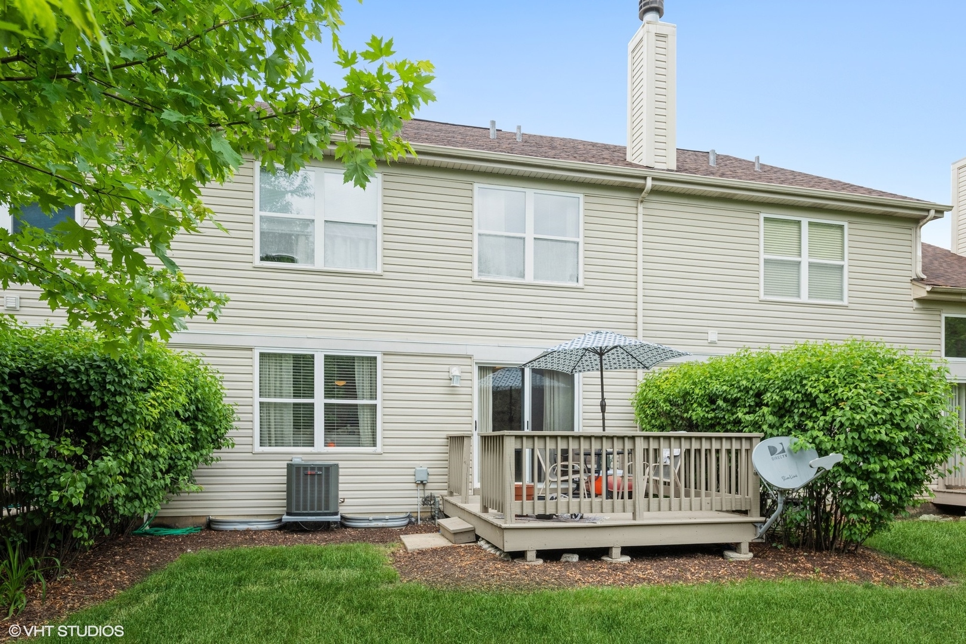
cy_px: 322
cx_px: 483
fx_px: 805
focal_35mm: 30
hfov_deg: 61.9
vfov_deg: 43.6
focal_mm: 30
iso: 400
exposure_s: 1/320
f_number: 8
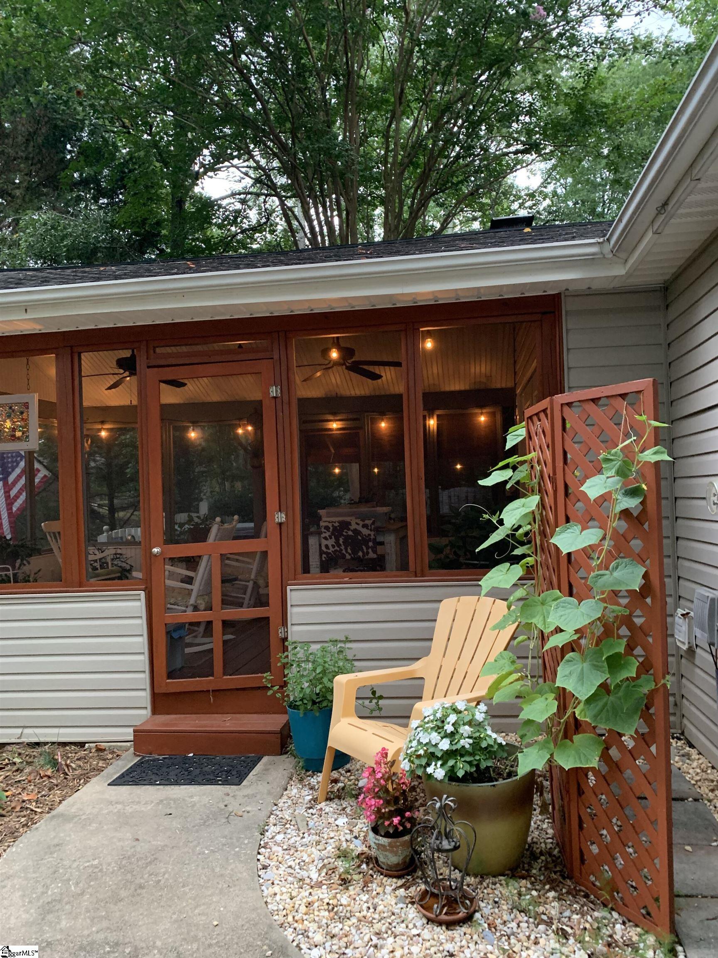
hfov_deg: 53.1
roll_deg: +3.4
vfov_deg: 67.3
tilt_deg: +0.0
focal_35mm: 26
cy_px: 479
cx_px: 359
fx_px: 719
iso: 400
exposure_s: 1/40
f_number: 1.8
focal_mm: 4.25
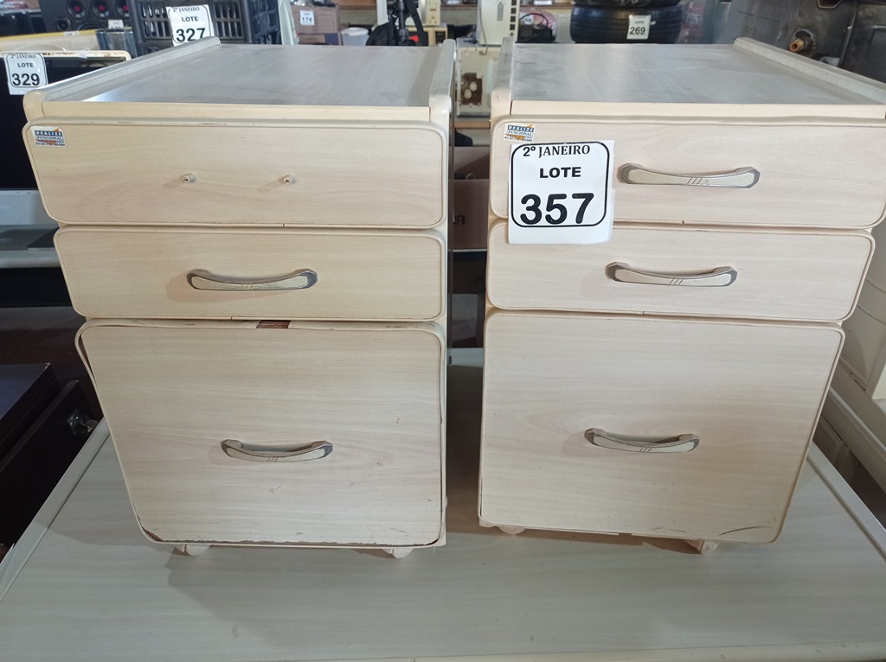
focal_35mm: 28
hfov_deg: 63.5
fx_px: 716
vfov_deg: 49.7
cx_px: 443
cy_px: 331
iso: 185
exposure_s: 1/30
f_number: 1.79
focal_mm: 4.7
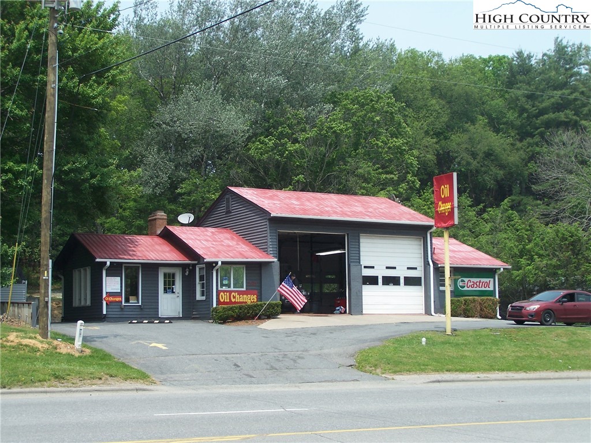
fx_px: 1007
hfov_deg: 32.7
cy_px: 222
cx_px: 296
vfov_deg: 24.8
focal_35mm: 59
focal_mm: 9.8
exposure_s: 1/750
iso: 80
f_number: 3.1
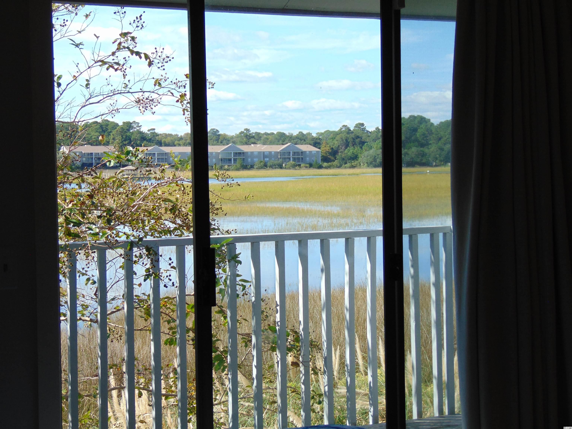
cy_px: 214
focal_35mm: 71
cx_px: 286
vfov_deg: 20.7
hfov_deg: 27.4
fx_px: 1173
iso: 80
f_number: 3.7
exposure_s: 1/500
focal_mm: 12.8
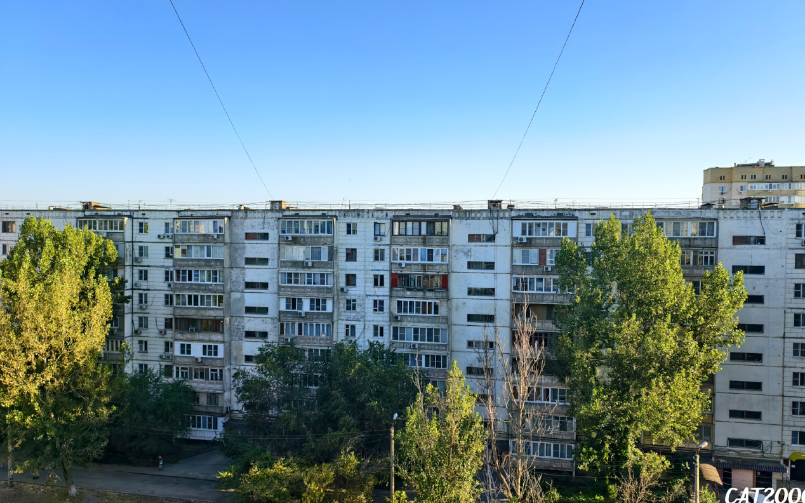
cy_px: 255
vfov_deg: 49.3
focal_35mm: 25
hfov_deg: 72.5
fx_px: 548
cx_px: 411
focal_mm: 6.54
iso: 72
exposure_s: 1/1543
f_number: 1.57
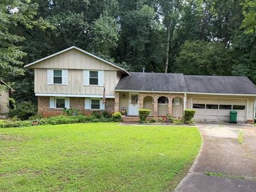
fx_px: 237
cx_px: 160
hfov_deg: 56.2
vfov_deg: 44.1
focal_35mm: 32
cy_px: 108
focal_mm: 6.76
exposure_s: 1/426
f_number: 1.78
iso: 80
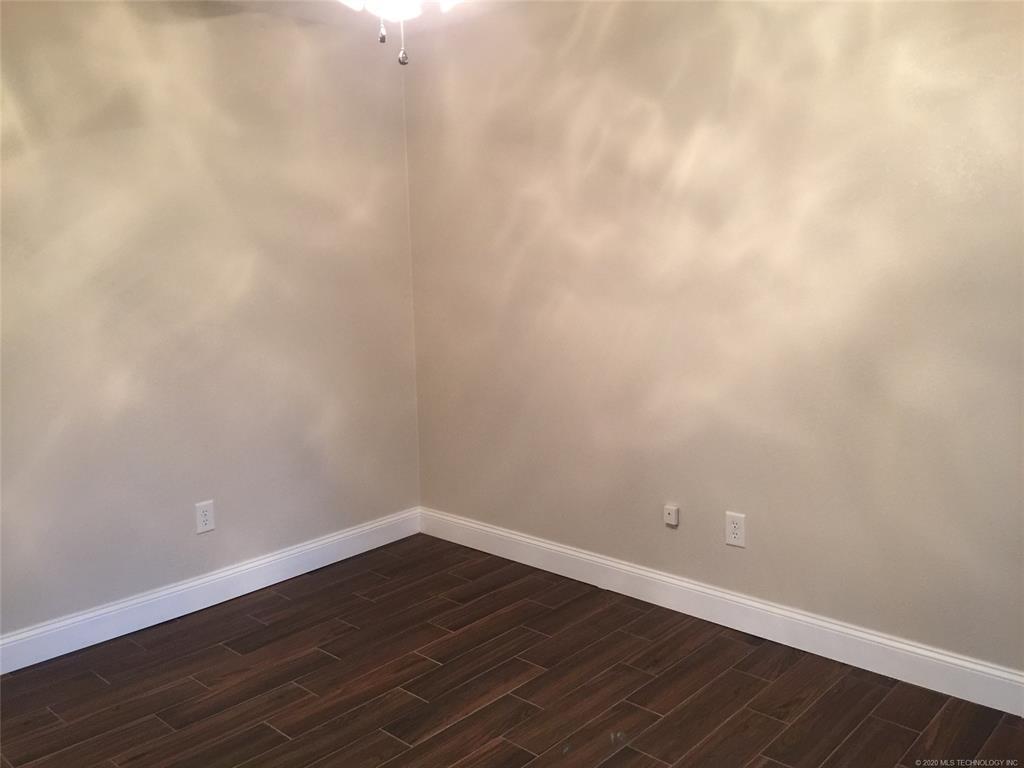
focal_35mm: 29
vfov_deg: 48.2
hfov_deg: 61.7
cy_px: 384
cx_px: 512
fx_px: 858
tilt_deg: -8.5
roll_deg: -0.7
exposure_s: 1/10
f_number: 2.2
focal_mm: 4.15
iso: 100
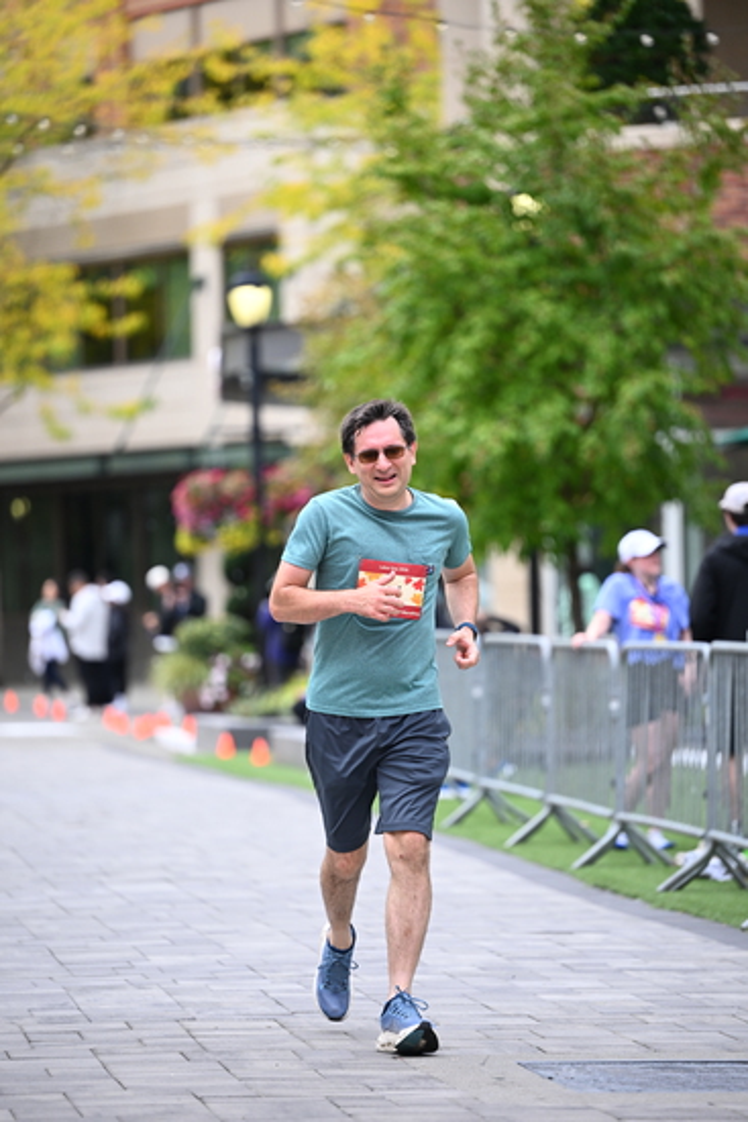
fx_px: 5139
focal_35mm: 165
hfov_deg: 8.3
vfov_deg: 12.4
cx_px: 374
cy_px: 561
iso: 640
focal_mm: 165
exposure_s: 1/2000
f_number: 2.8
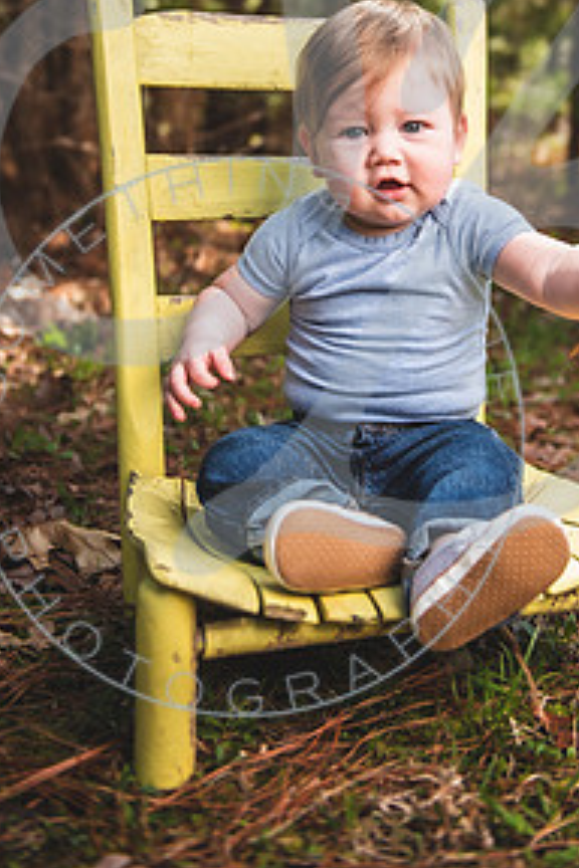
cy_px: 208
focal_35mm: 50
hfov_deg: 26.9
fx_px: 1206
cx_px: 380
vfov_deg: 38.5
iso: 100
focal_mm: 32
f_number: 2.8
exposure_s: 1/640
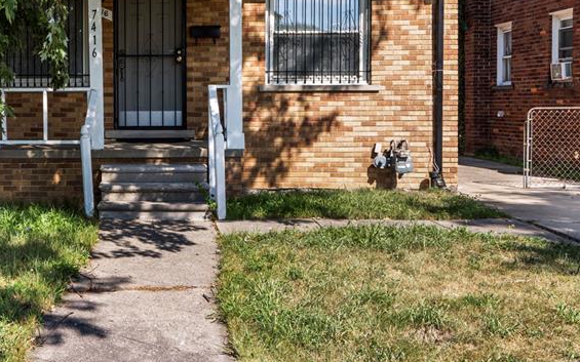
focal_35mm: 48
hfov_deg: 40.4
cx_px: 129
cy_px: 107
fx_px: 759
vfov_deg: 26.6
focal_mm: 26
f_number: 8
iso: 100
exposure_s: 1/80
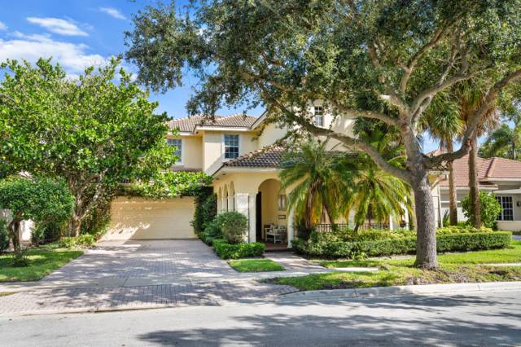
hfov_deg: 62.0
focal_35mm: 30
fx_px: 434
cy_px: 174
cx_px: 260
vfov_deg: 43.6
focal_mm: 30
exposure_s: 1/100
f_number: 8
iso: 800
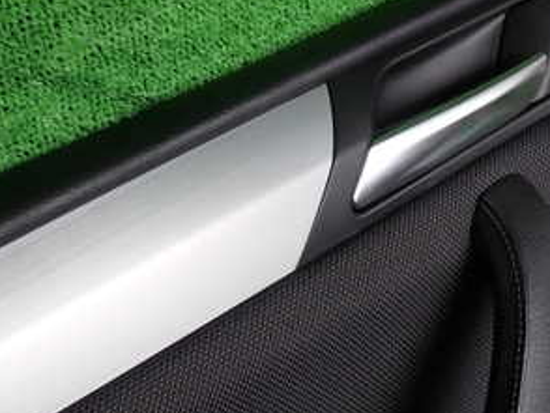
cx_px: 243
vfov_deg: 27.6
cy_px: 368
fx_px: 811
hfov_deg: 37.4
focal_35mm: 51
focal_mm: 4.5
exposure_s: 1/80
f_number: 2
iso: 100
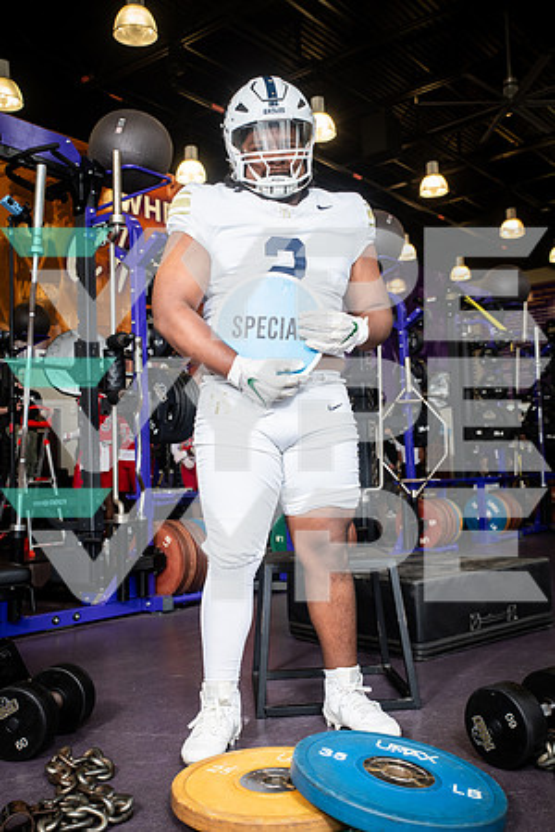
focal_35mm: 36
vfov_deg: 53.1
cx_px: 278
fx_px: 832
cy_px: 416
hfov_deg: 36.9
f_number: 5.6
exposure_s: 1/250
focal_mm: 36
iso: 500
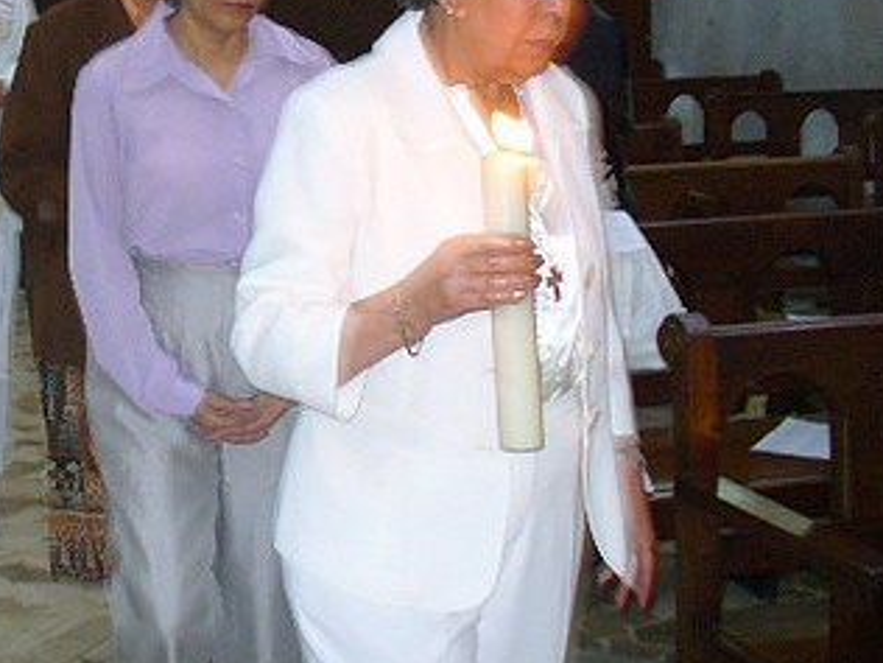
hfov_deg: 27.5
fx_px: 1735
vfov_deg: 21.2
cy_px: 74
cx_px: 84
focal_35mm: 68
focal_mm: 6.1
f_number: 2.8
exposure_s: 1/8
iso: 100
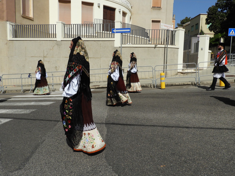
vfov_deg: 48.2
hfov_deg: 61.6
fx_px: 197
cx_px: 124
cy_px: 87
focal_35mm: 29
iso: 100
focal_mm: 4.3
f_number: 3.8
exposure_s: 1/2000
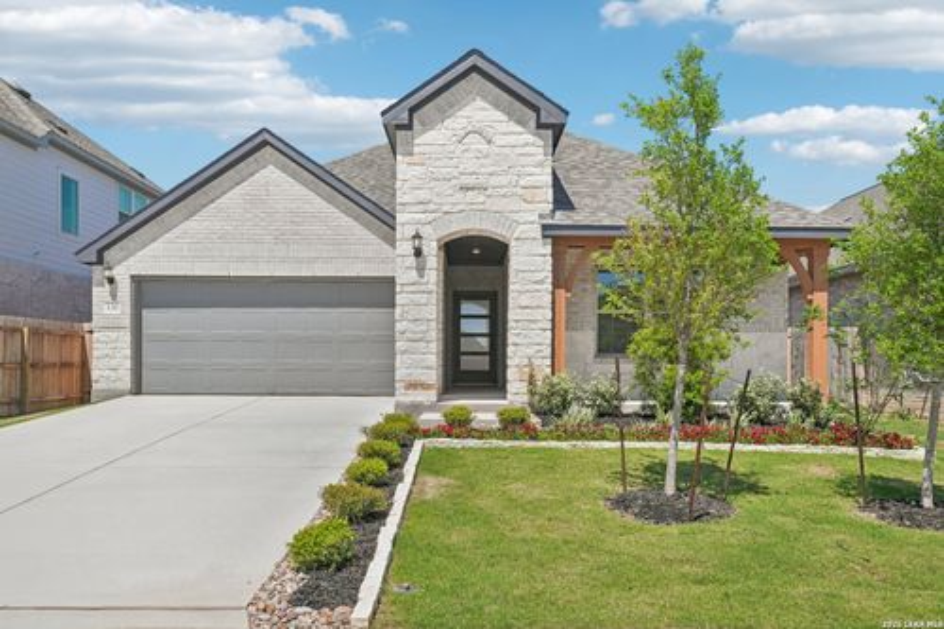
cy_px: 314
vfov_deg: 46.4
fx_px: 734
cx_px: 472
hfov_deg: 65.5
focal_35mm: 28
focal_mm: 28
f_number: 8
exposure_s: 1/1000
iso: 200
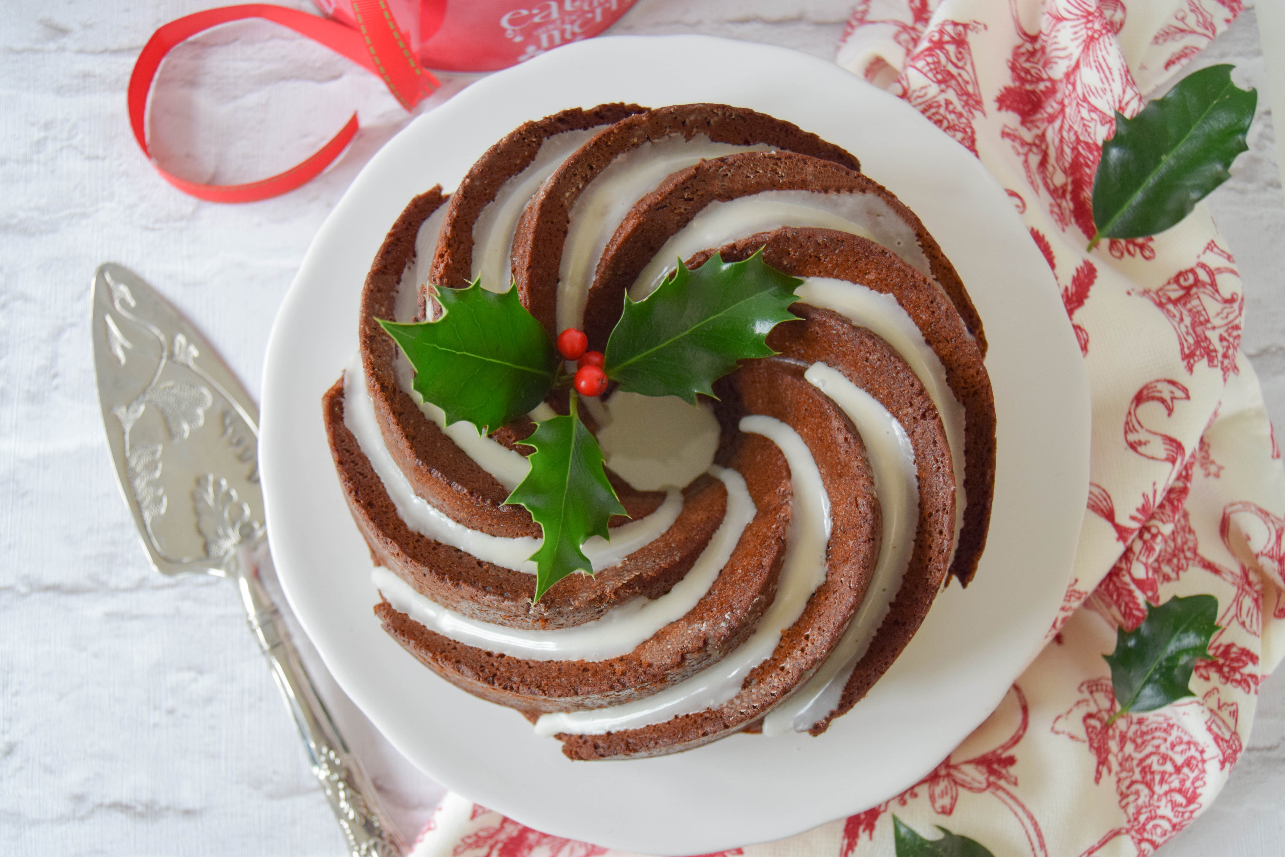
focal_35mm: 34
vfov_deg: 38.4
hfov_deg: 55.1
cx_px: 642
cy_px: 428
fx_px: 1231
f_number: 4
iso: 800
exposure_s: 1/60
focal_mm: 23
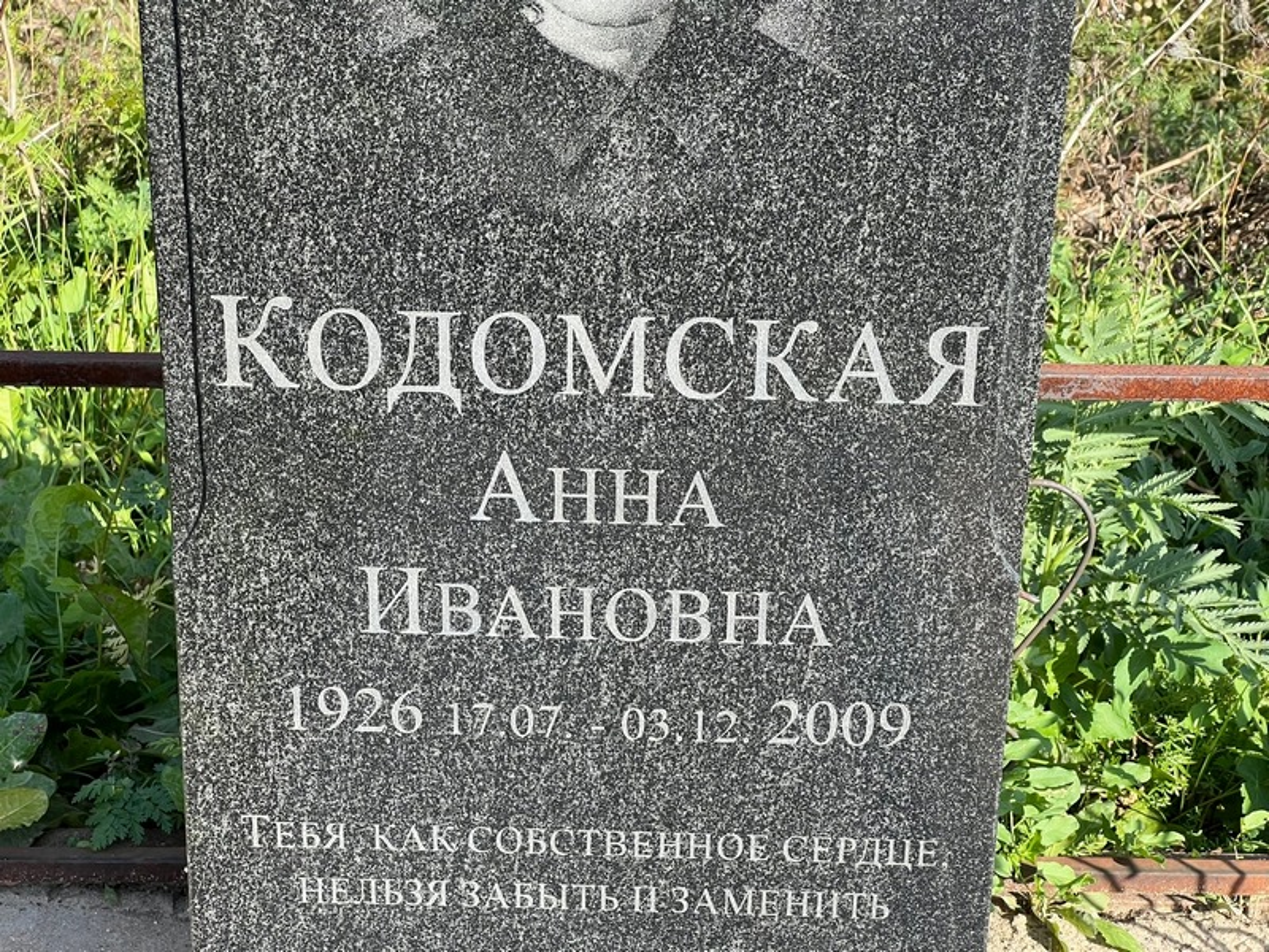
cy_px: 476
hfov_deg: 25.3
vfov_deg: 19.1
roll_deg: -1.2
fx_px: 2823
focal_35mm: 77
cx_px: 634
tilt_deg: -28.0
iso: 32
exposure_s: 1/219
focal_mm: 9
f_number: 2.8
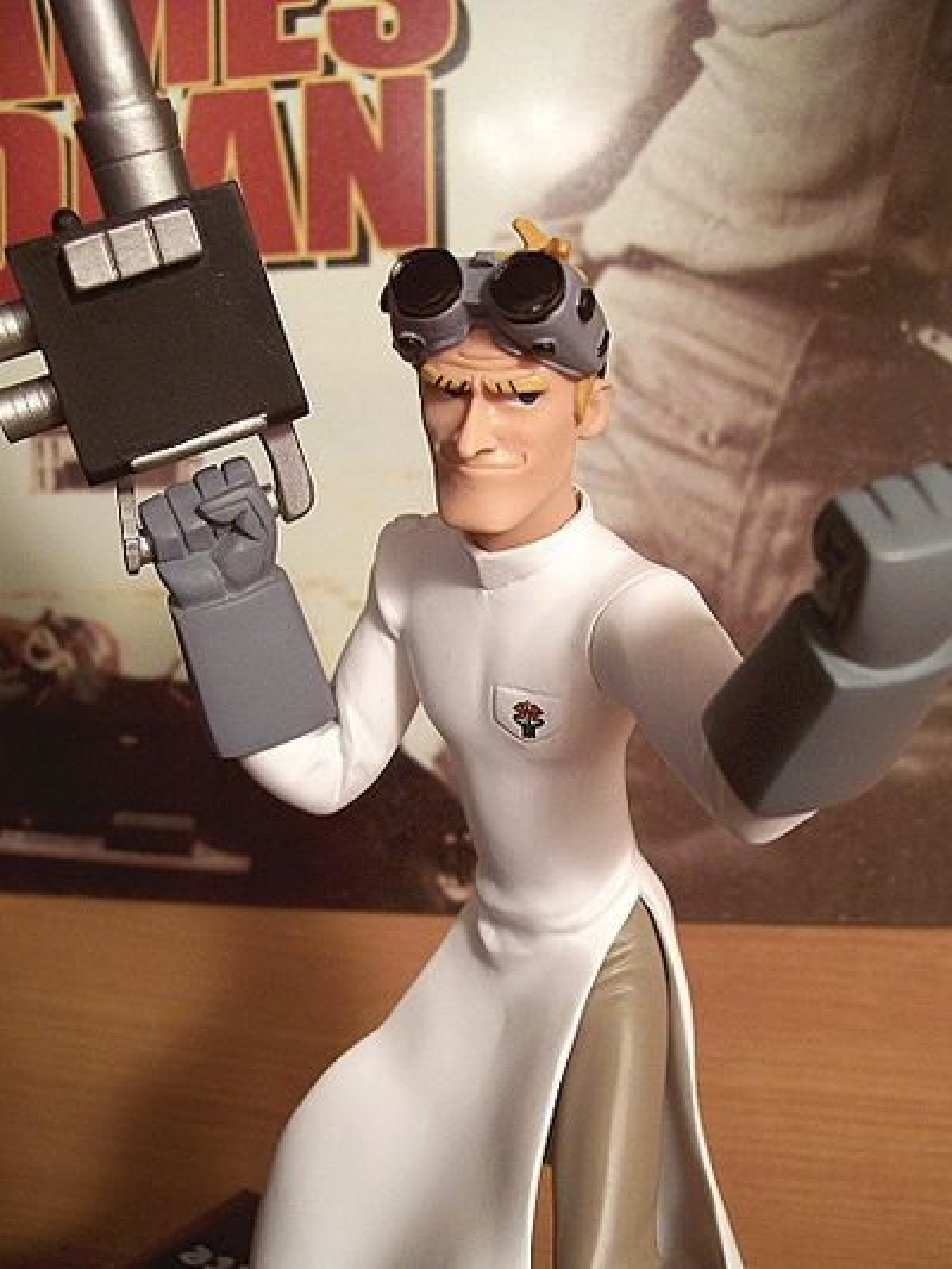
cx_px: 476
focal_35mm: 36
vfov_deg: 51.3
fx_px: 1320
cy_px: 634
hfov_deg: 39.7
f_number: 2.7
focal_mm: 6
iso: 160
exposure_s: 1/17.4
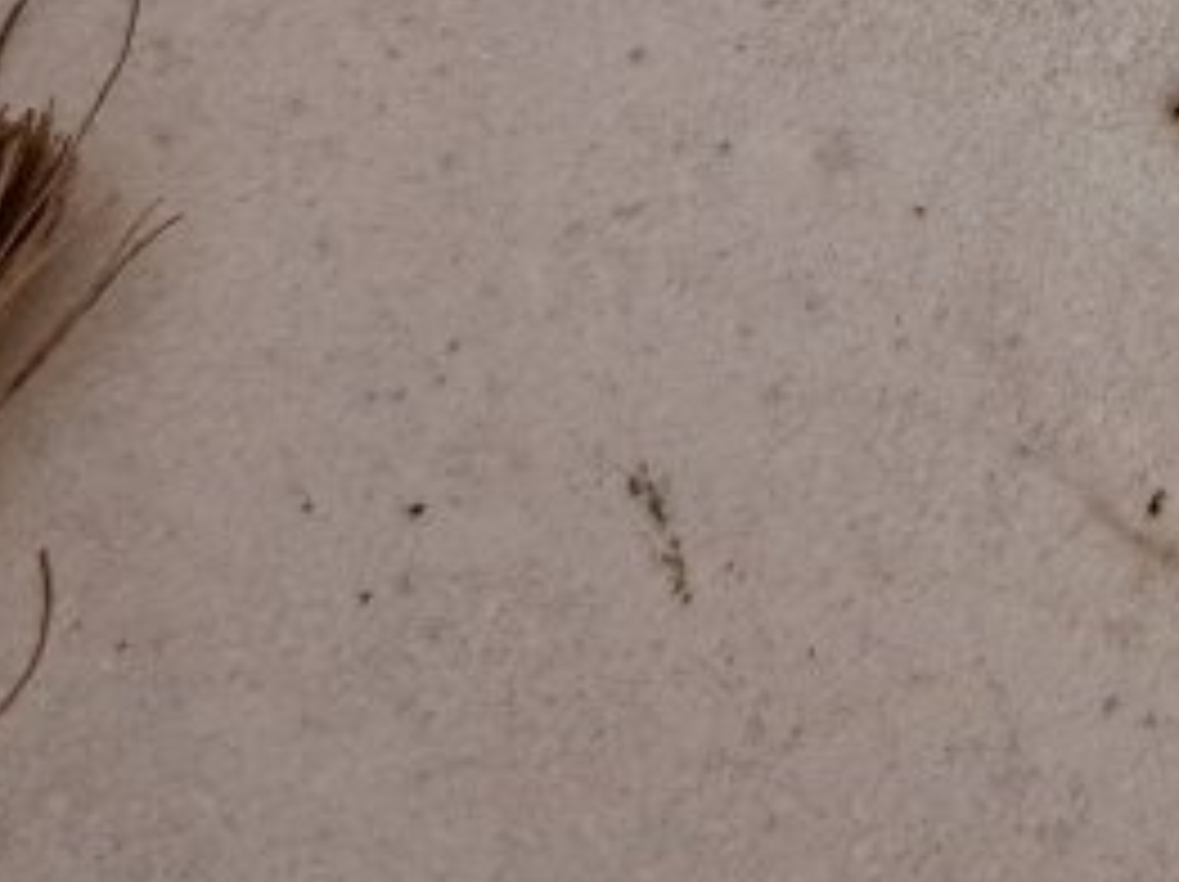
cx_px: 1598
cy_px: -504
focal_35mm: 110
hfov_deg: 16.7
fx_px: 3743
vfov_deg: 12.7
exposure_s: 1/50
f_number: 1.8
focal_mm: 5.23
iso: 500
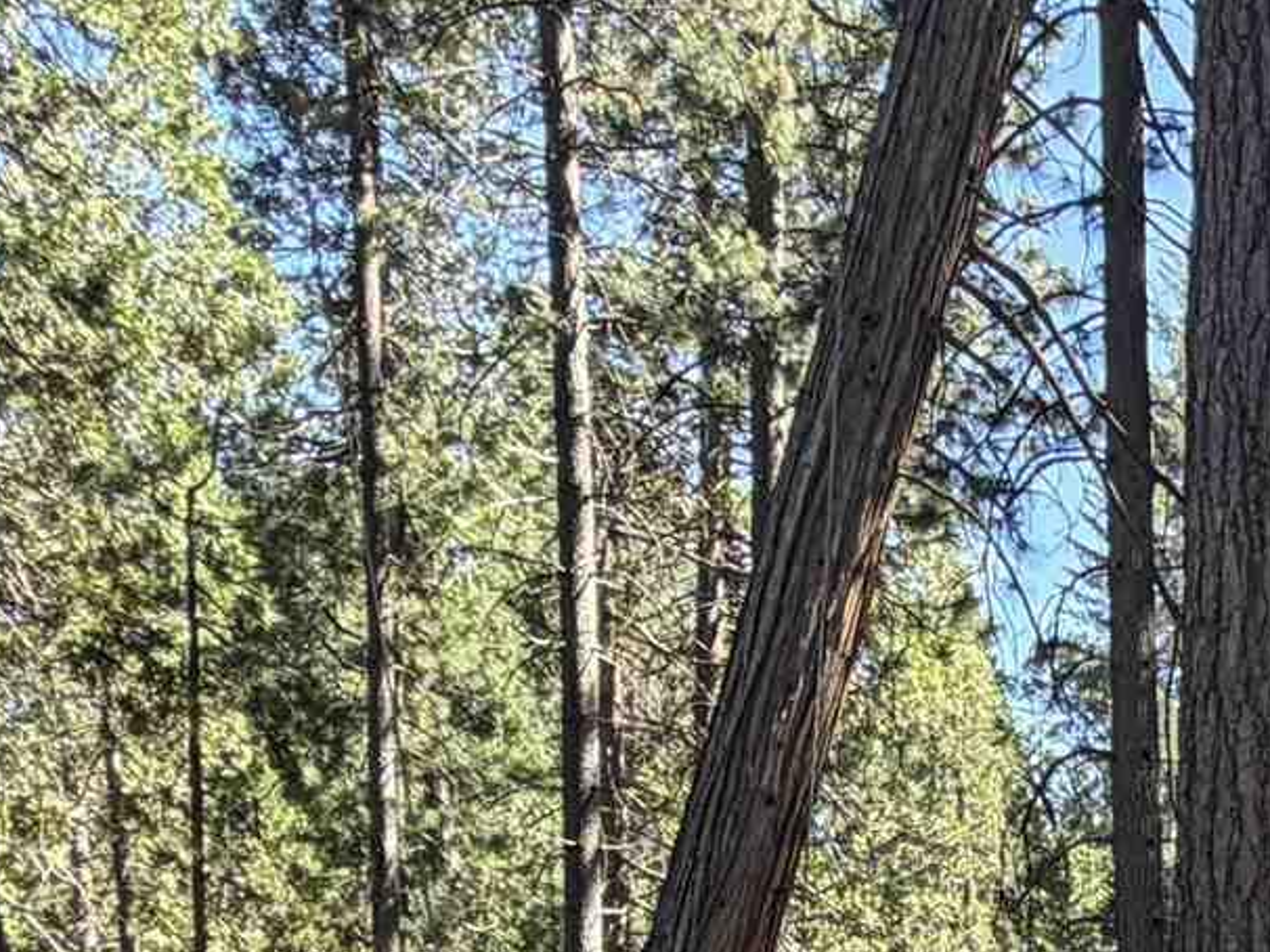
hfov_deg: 24.8
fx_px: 2604
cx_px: 1515
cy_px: 1606
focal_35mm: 71
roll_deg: +0.0
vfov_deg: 17.6
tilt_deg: -8.6
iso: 40
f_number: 2.2
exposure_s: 1/147
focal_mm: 2.22
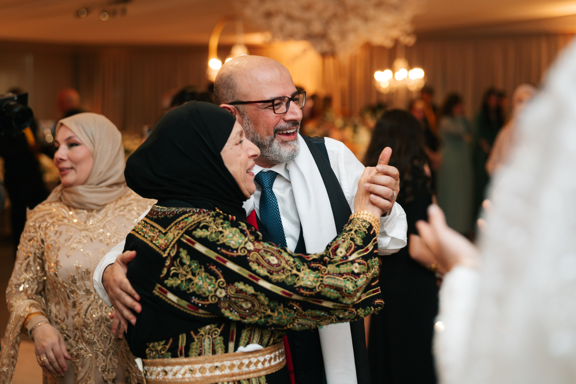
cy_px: 192
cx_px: 288
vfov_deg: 21.8
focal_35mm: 62
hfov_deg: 32.2
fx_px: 996
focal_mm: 62
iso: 400
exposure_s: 1/160
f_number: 2.4
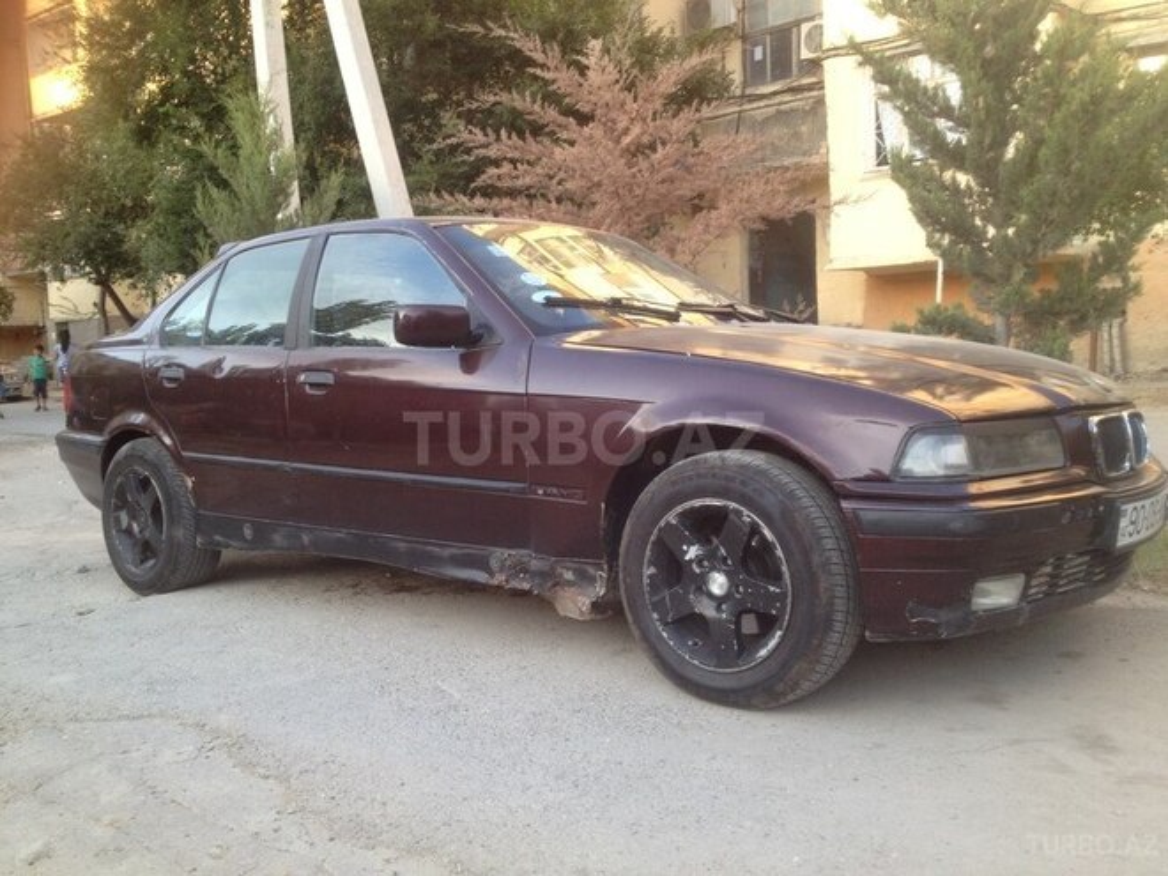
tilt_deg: -7.8
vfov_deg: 40.7
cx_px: 584
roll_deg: +2.0
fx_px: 1181
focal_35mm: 35
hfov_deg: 52.6
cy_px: 438
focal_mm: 4.28
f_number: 2.4
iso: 80
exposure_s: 1/120
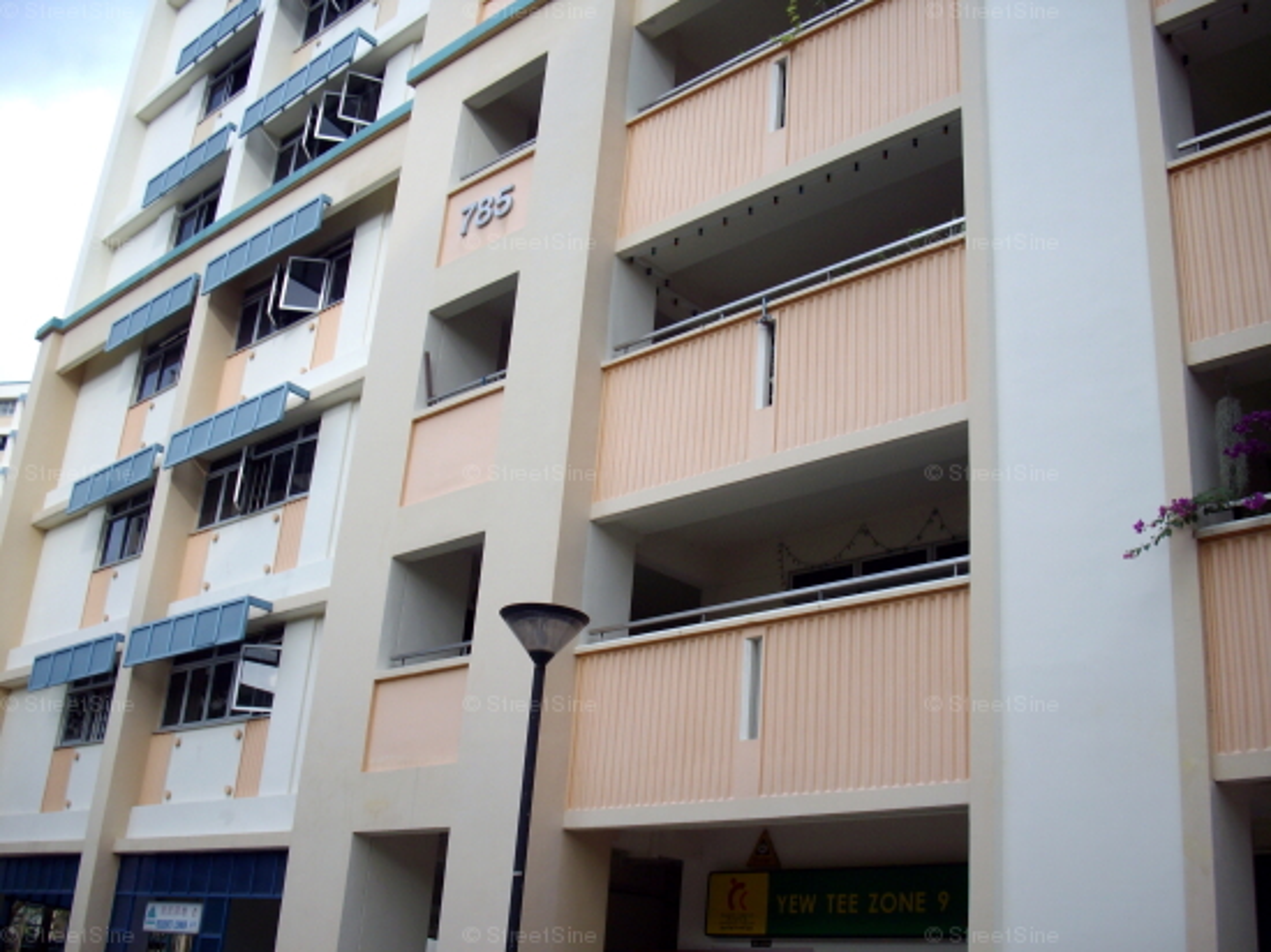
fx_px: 1358
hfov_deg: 50.2
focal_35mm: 37
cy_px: 476
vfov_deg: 38.6
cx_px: 636
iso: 80
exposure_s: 1/160
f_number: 2.8
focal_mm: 6.2
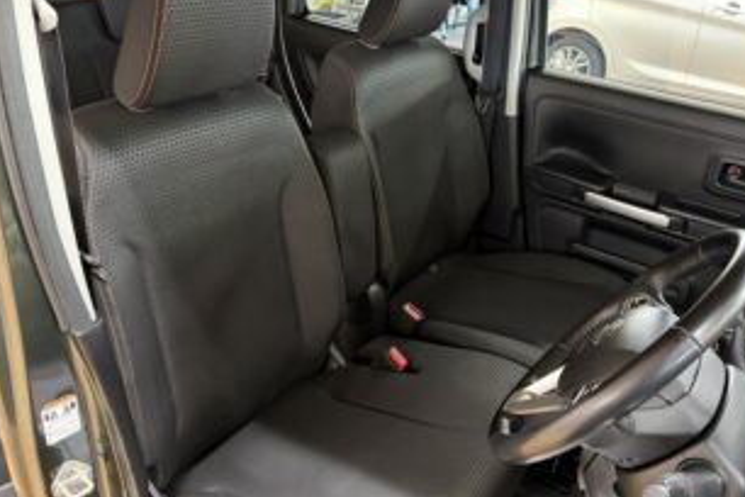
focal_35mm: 31
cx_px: 387
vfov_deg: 42.2
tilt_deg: -25.1
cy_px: 213
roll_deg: -3.5
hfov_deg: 60.3
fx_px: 641
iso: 640
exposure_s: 1/30
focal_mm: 5.96
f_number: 1.6
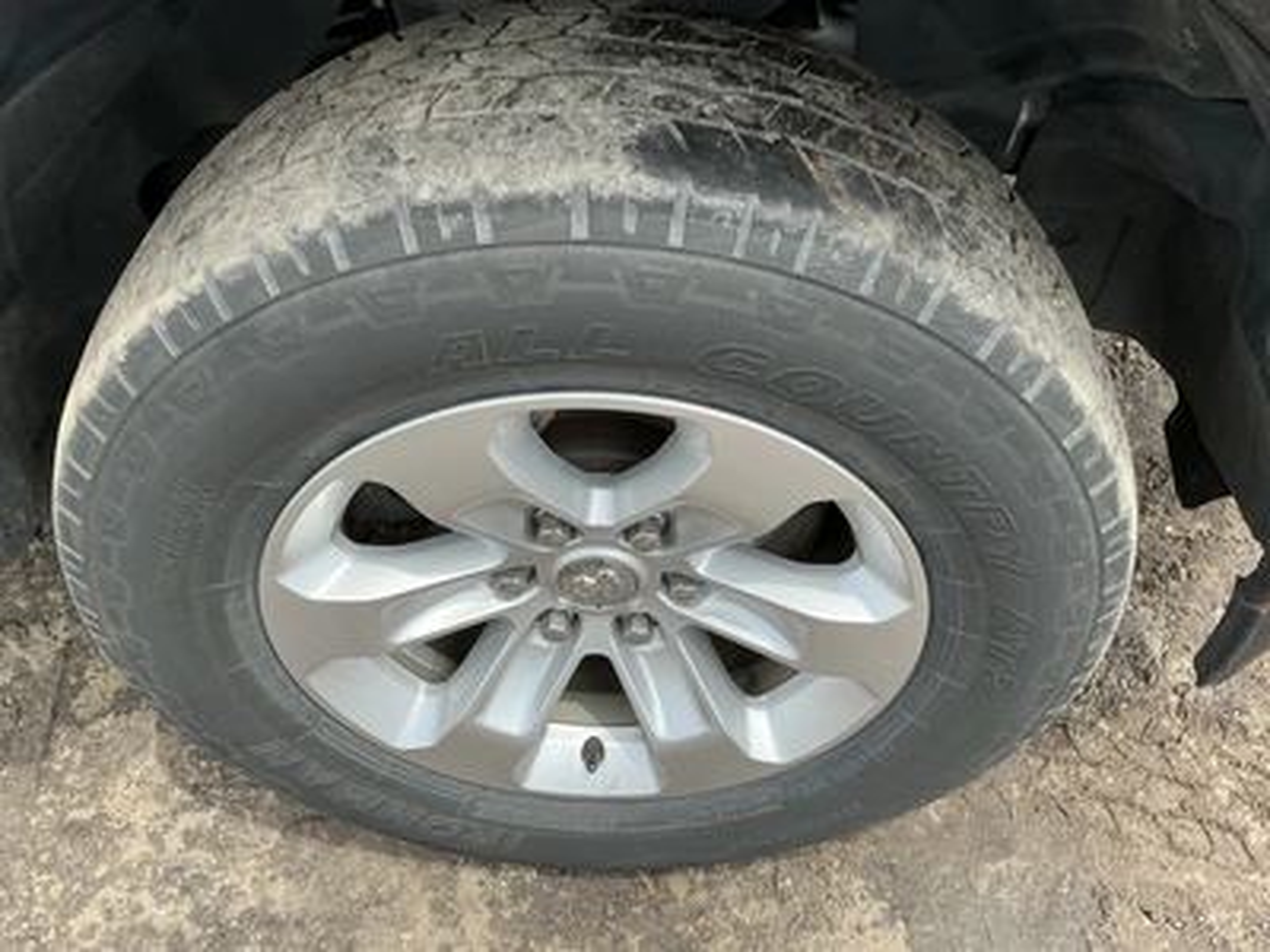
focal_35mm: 28
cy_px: 476
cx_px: 635
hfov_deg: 63.4
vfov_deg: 49.7
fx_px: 1027
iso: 25
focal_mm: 3
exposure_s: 1/367
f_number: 1.8
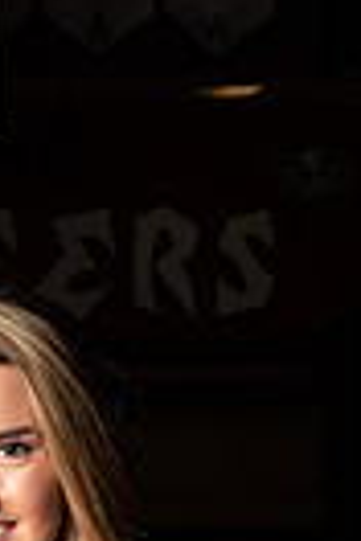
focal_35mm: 238
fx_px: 3580
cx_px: -25
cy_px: 836
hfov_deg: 5.8
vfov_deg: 8.4
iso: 320
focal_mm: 70
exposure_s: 1/200
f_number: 14
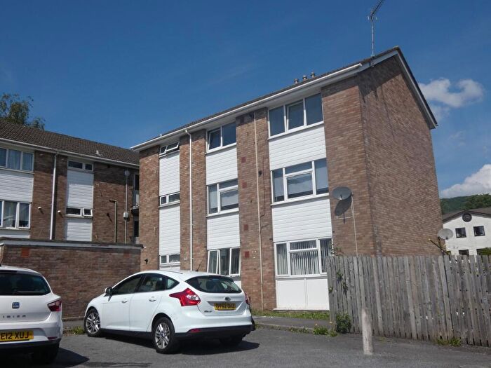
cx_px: 246
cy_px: 184
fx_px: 440
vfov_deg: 45.4
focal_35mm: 31
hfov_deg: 58.4
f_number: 5
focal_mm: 5.5
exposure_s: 1/1000
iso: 80
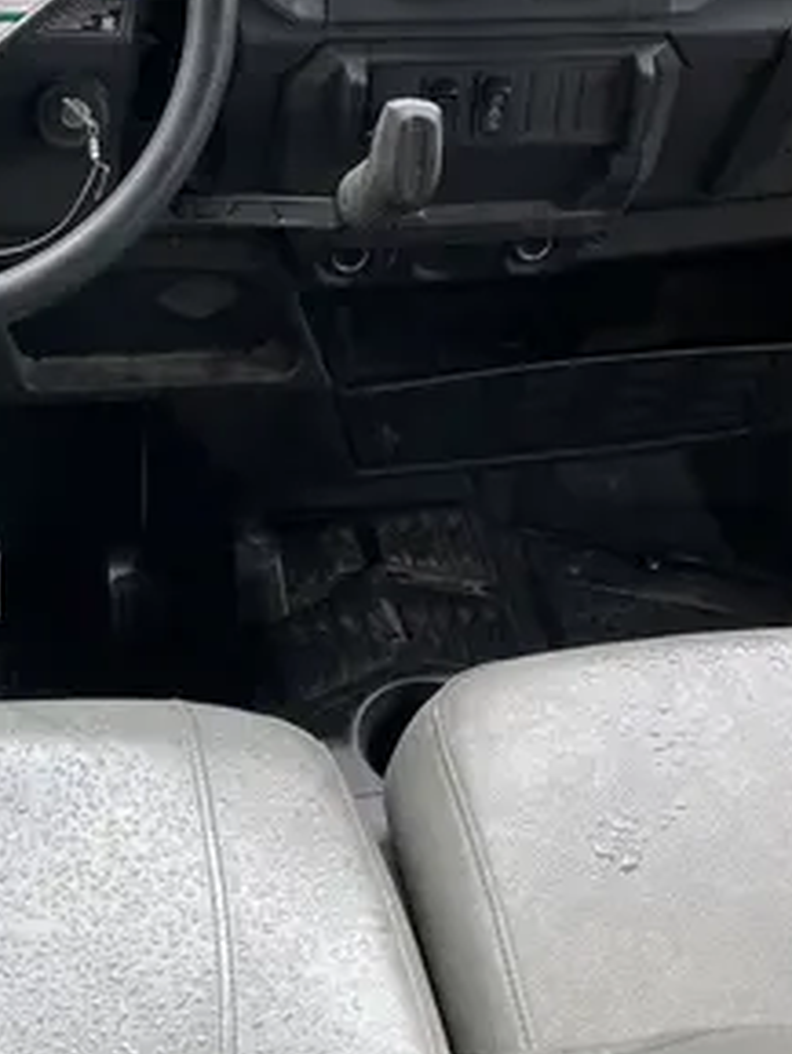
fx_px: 2012
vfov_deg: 28.9
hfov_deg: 22.3
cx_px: 369
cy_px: 257
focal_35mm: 66
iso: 100
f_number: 1.6
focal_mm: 4.2
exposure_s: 1/121
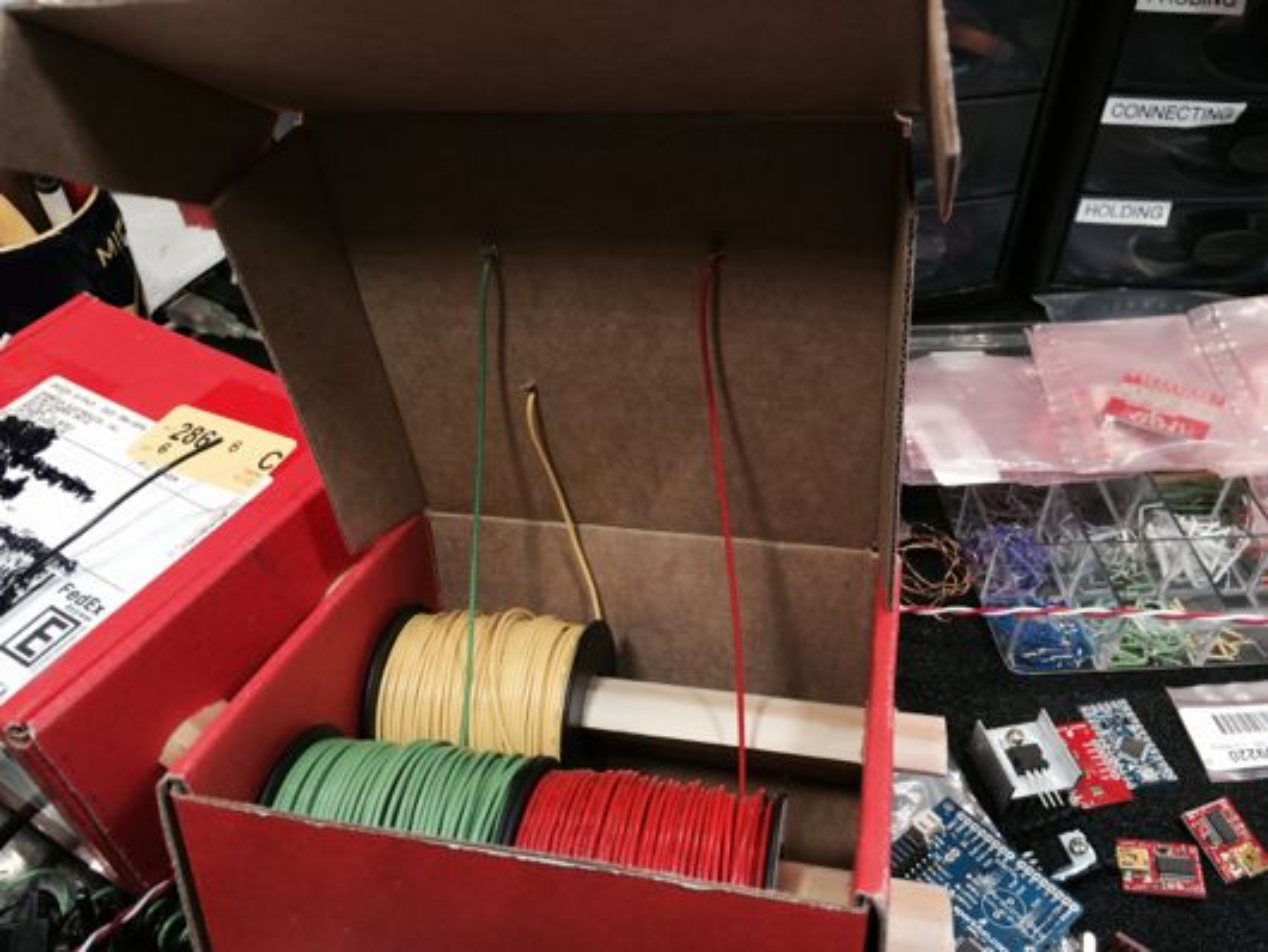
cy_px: 476
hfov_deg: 59.9
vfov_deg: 46.8
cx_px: 634
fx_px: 1099
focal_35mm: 30
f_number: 2.2
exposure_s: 1/30
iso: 50
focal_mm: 4.12
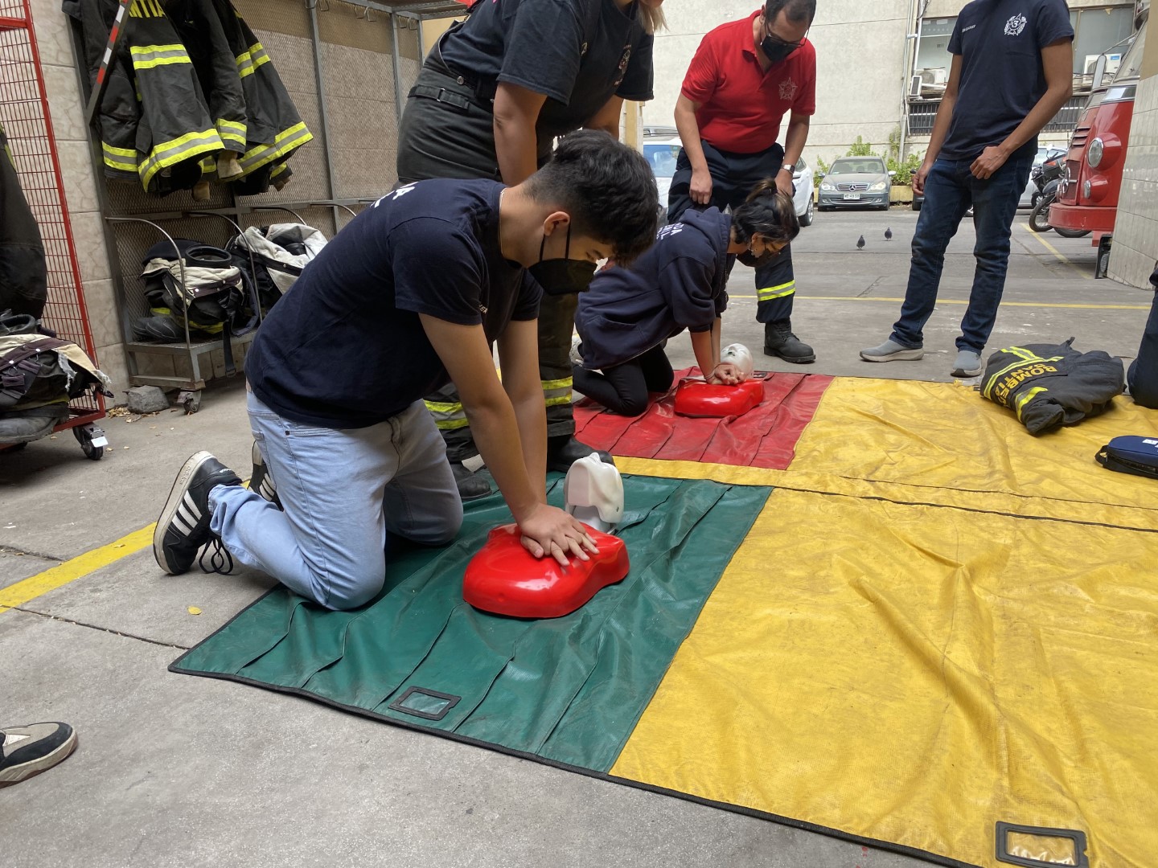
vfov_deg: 53.1
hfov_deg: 67.3
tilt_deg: -17.3
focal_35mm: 26
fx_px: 870
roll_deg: +0.4
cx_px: 579
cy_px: 434
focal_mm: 4.25
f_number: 1.8
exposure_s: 1/373
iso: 32
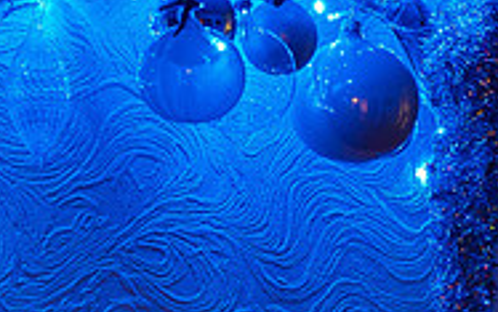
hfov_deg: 8.5
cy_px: 68
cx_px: 3
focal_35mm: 246
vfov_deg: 5.3
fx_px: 3340
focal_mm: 24
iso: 200
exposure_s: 1
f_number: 7.1
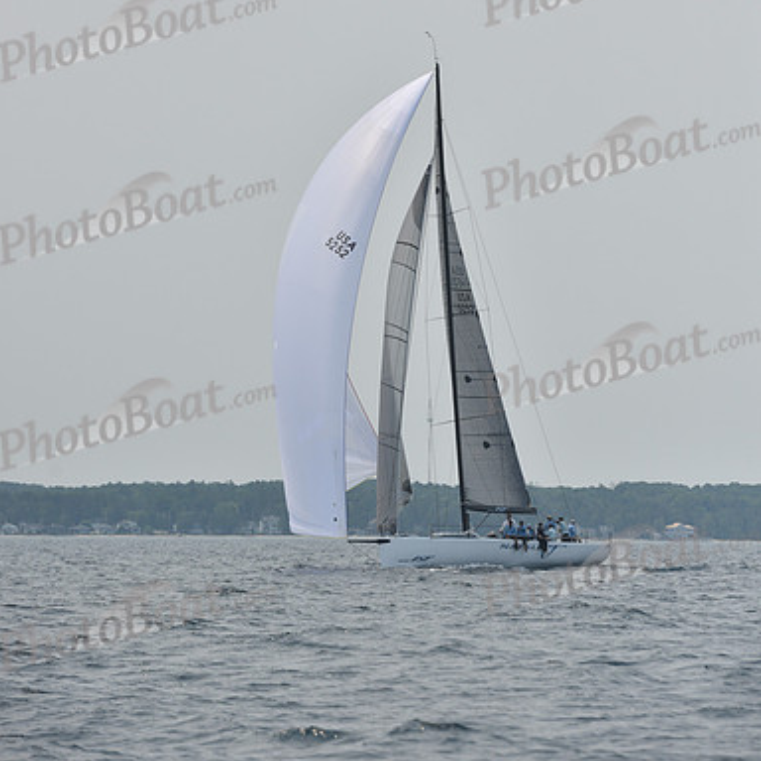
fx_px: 5422
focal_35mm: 218
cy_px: 289
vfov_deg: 8.0
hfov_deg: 8.0
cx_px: 380
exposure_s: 1/3200
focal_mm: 170
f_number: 5.6
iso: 250
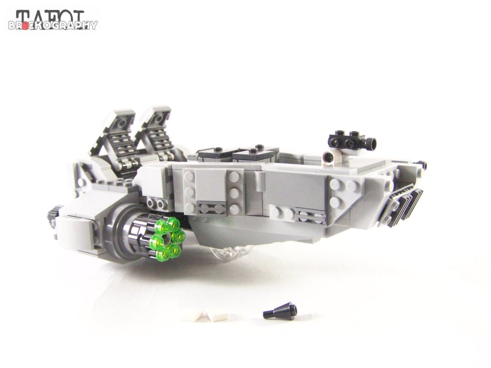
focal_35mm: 38
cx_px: 246
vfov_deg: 37.7
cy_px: 184
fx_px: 539
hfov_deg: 49.0
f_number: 3.2
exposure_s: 1/60
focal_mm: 6.3
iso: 400
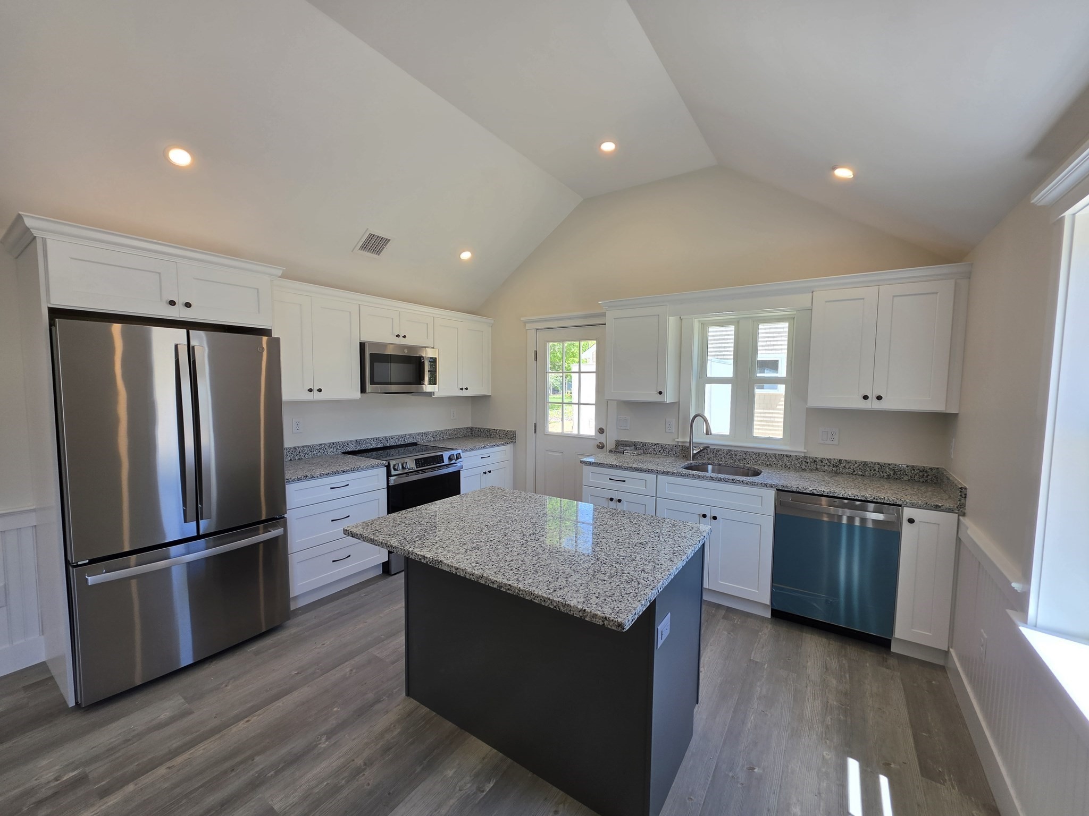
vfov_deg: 89.9
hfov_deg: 106.2
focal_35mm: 13
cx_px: 544
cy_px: 408
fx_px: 409
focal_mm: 2.2
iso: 20
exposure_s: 1/120
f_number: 1.9
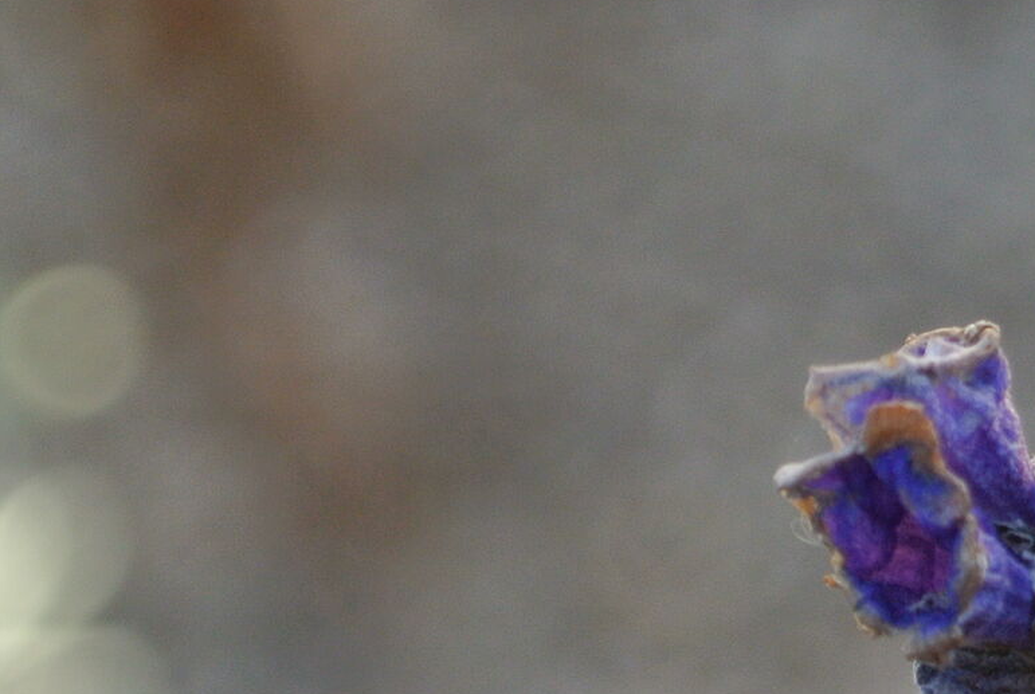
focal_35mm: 252
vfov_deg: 5.5
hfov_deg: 8.1
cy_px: 543
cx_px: 1329
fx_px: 7257
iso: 180
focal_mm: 30
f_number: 5.6
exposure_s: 1/125
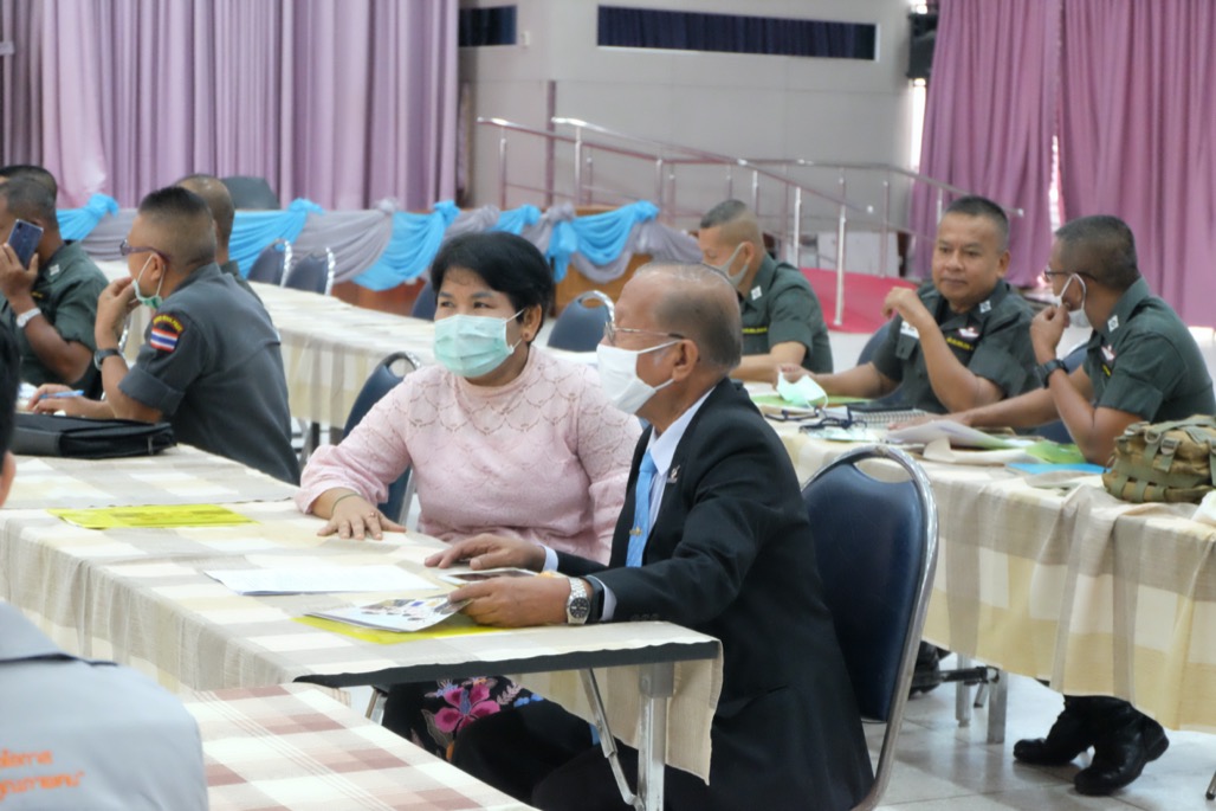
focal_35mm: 75
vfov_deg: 18.2
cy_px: 406
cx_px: 608
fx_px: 2533
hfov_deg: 27.0
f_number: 5.6
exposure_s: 1/52
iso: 6400
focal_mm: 50
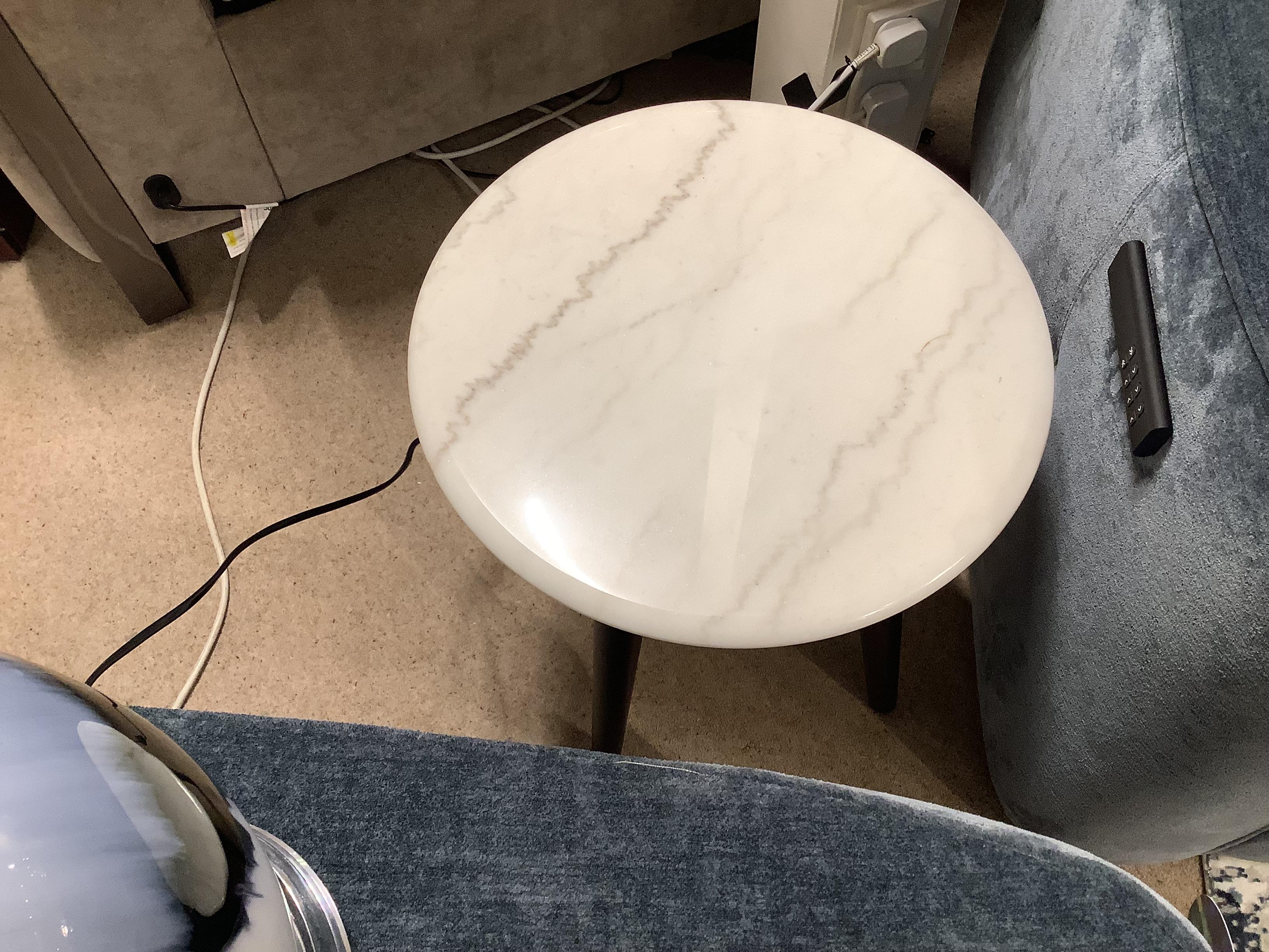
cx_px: 634
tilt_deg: -64.6
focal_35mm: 31
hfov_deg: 58.4
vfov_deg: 45.4
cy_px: 476
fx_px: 1136
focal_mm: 3.3
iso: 100
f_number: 2.4
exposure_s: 1/50
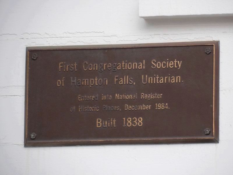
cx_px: 116
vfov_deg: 2.9
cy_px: 88
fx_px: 3446
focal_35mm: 512
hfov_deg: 3.9
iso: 200
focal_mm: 91.8
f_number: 4.1
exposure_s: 1/93
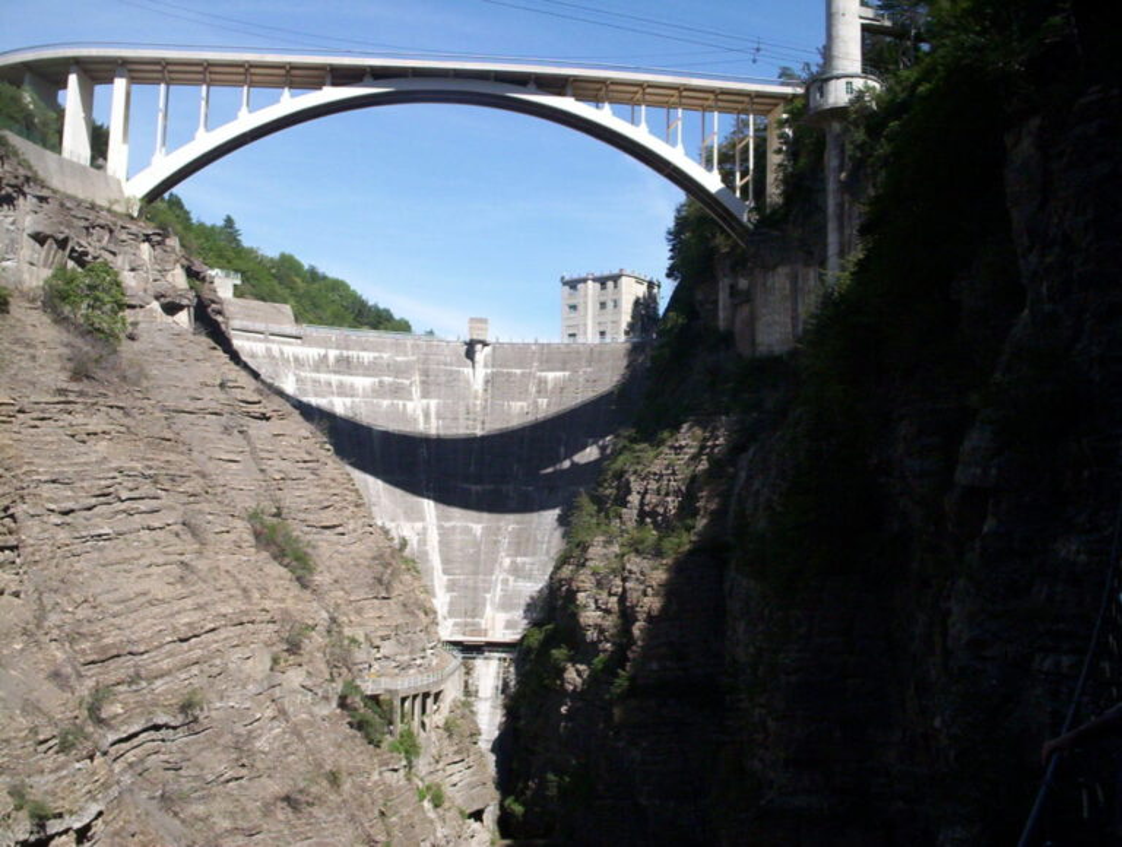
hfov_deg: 48.9
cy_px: 424
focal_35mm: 38
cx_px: 561
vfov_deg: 37.9
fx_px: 1235
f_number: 4.5
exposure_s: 1/646
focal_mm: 4.99
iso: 100
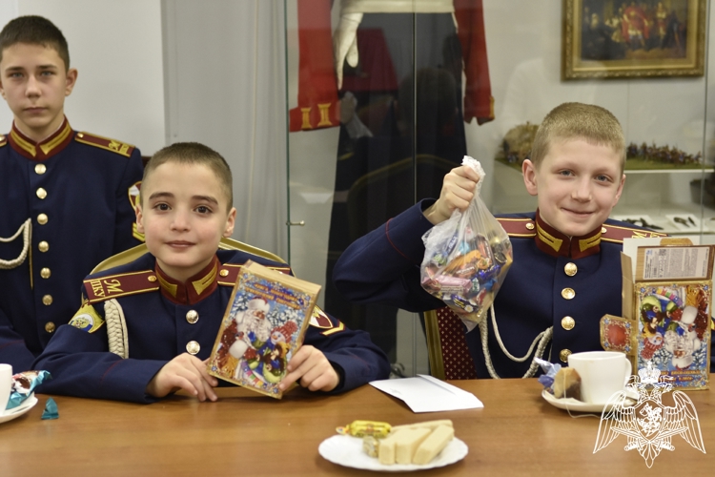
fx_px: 1489
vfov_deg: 18.2
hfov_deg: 27.0
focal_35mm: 75
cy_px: 238
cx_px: 358
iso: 800
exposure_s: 1/80
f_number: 4
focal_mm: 50
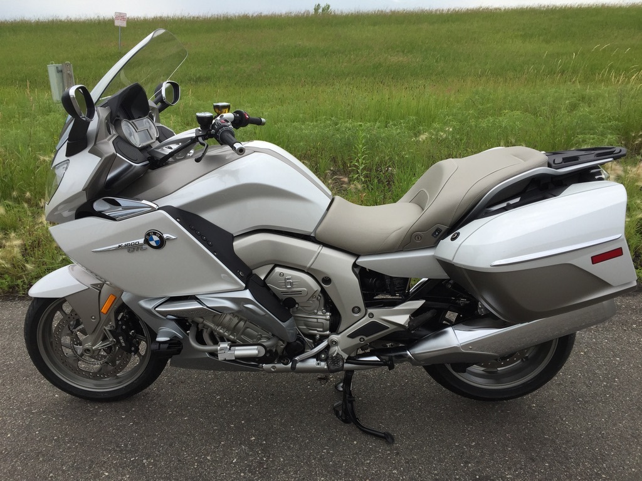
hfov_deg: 61.7
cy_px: 240
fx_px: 538
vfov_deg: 48.2
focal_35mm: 29
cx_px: 321
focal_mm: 4.15
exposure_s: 1/1721
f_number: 2.2
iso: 32
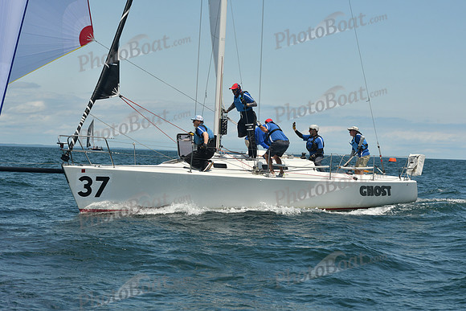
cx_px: 233
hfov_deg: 22.1
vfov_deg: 14.9
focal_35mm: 92
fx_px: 1191
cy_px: 156
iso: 320
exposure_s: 1/640
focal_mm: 92
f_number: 9
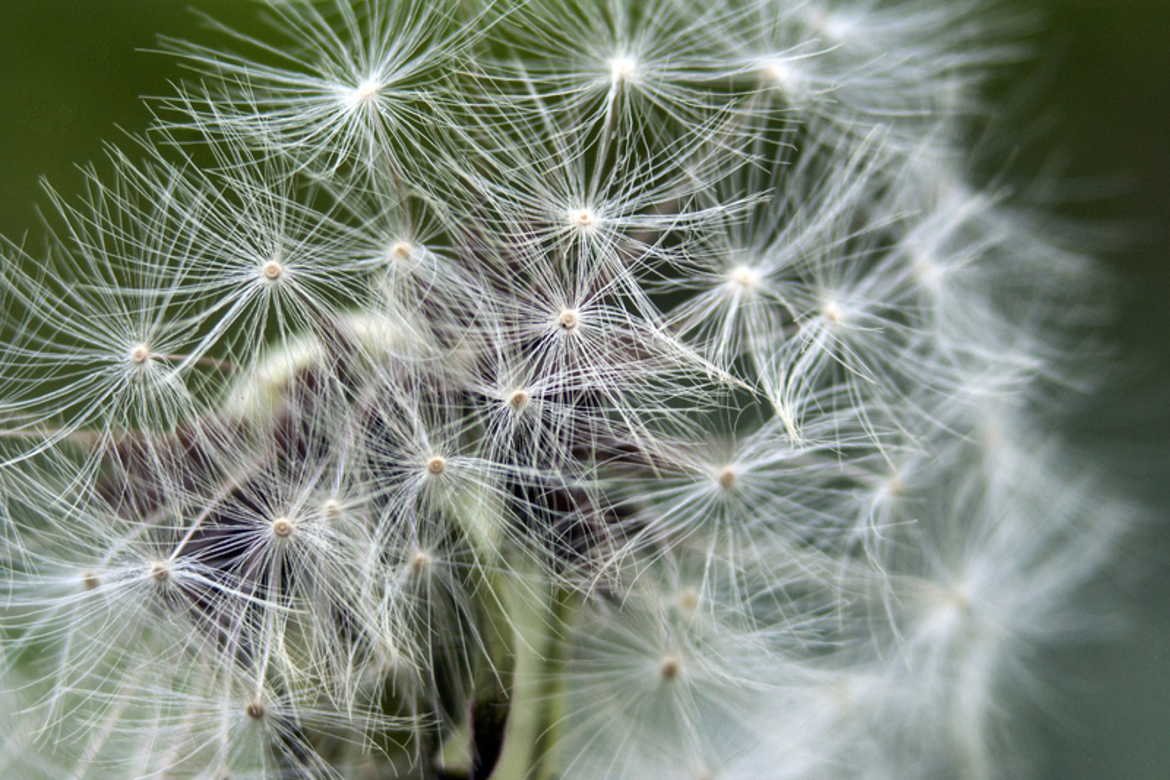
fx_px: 4386
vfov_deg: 10.2
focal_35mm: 135
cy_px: 390
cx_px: 585
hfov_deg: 15.2
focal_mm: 90
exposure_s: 1/160
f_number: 5.6
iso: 400
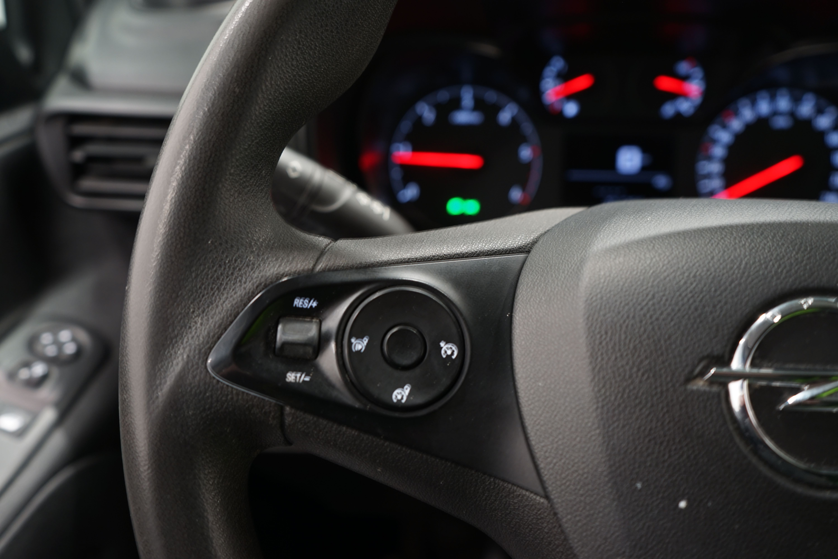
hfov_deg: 61.9
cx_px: 419
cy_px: 280
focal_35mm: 30
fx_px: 698
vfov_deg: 43.6
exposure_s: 1/4
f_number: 4.5
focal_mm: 30
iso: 400
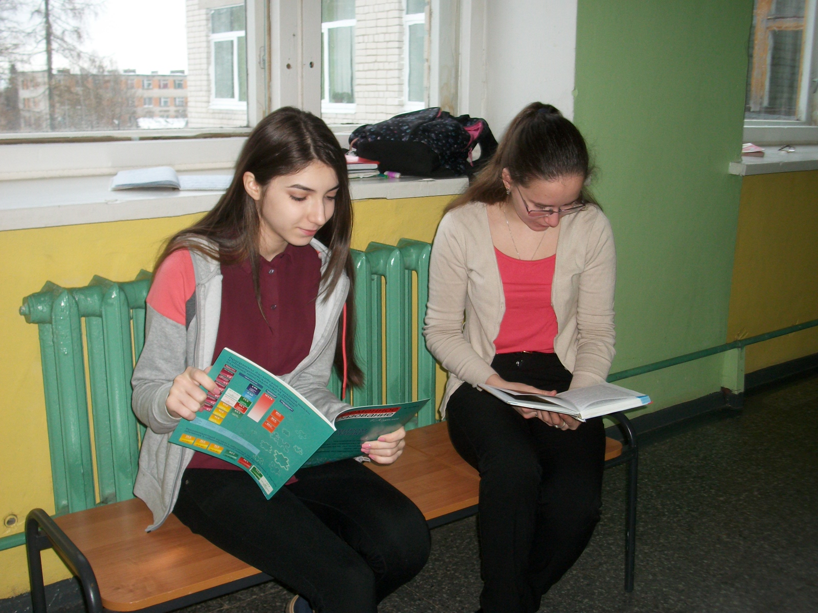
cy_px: 306
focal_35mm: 39
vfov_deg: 36.8
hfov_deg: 47.9
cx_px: 409
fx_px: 922
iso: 132
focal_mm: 7.1
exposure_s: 1/50.3
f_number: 3.2
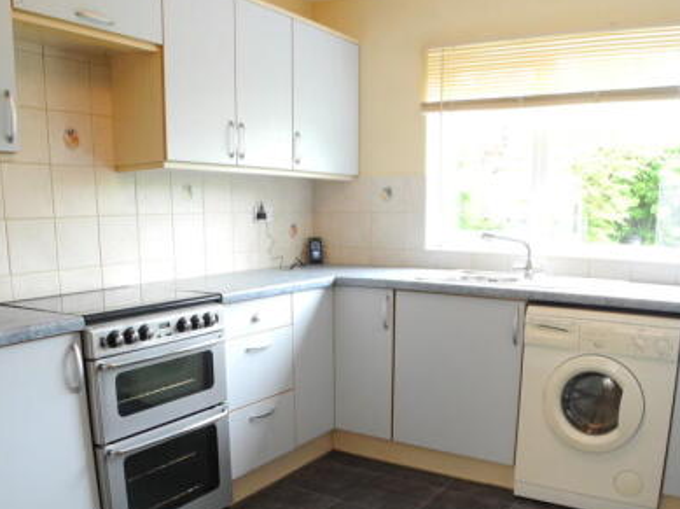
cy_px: 358
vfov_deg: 33.8
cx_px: 364
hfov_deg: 44.8
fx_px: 824
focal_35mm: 42
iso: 344
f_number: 2.8
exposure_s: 1/30
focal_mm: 6
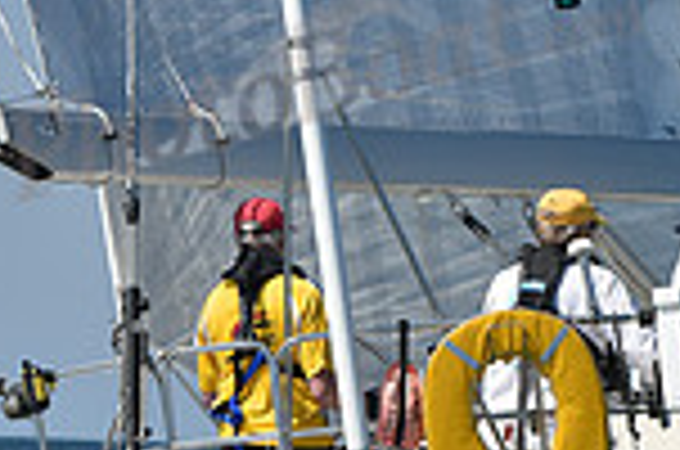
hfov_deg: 4.0
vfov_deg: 2.6
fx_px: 9801
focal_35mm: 520
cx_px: 878
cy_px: 254
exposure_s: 1/1600
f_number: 8
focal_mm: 135
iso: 250
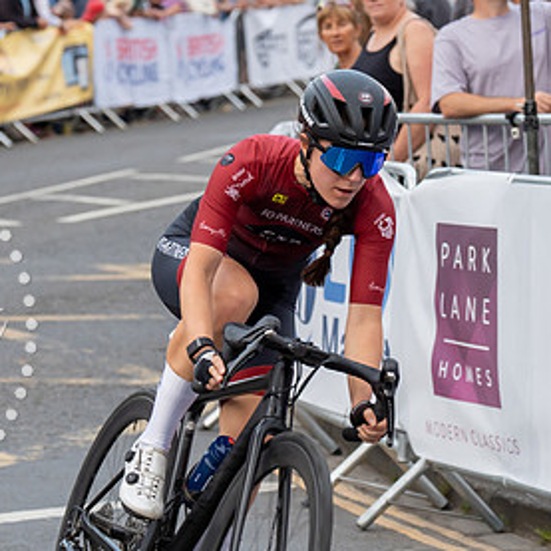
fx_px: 3602
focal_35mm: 200
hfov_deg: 8.7
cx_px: 332
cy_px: 120
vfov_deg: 8.7
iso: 800
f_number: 4
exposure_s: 1/800
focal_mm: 86
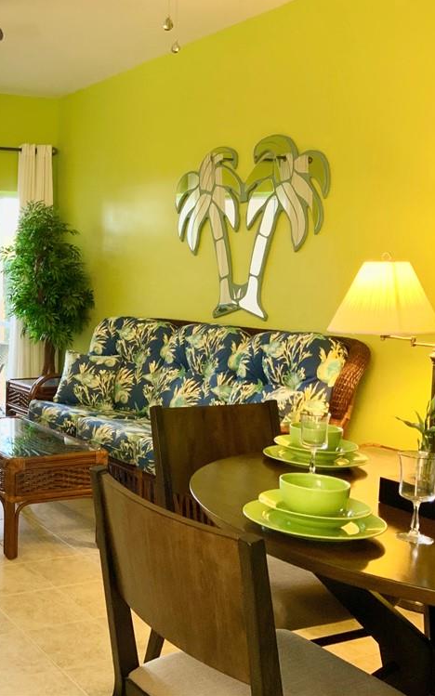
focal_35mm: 42
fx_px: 797
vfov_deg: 47.2
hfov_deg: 28.3
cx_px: -21
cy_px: 340
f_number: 1.8
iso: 160
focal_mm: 3
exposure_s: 1/60
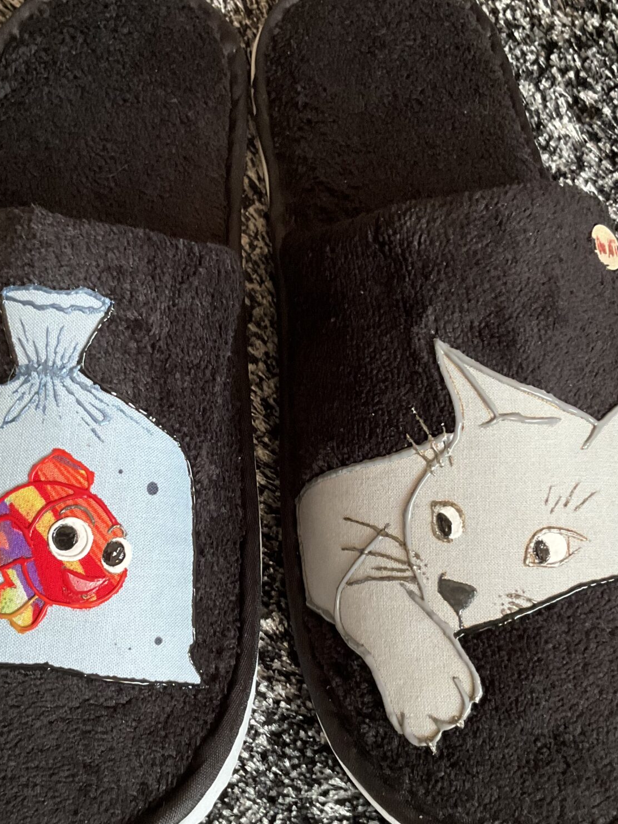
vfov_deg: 38.1
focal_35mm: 50
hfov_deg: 29.1
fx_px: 1190
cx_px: 293
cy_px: 452
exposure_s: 1/60
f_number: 1.8
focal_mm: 3
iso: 200
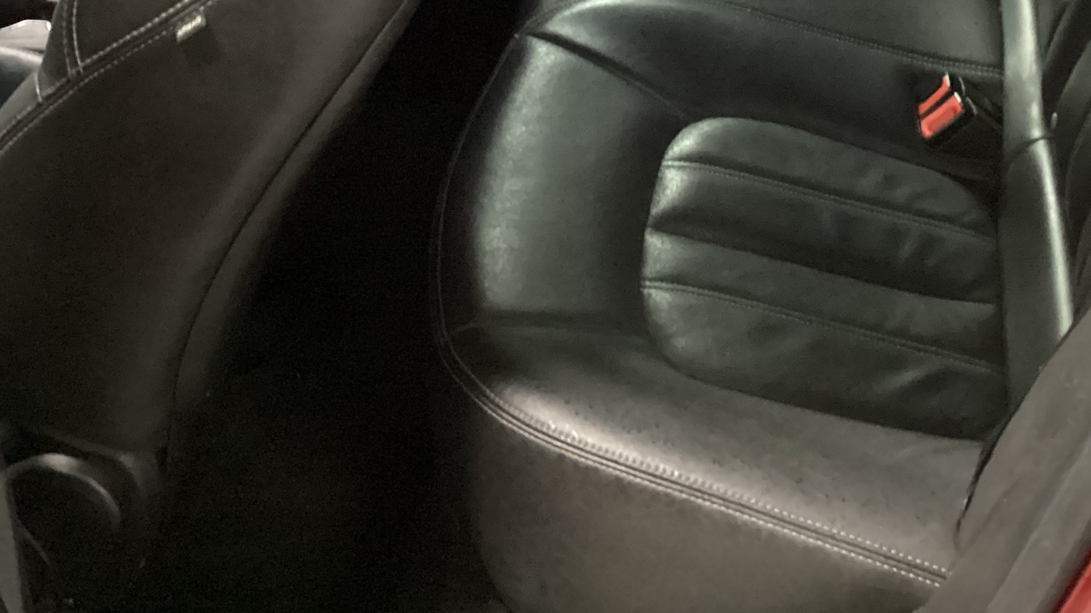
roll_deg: +6.5
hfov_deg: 35.9
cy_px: -59
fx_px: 1678
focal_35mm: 58
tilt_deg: -29.9
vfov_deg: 19.8
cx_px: 634
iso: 800
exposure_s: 1/17
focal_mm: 3.3
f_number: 2.4
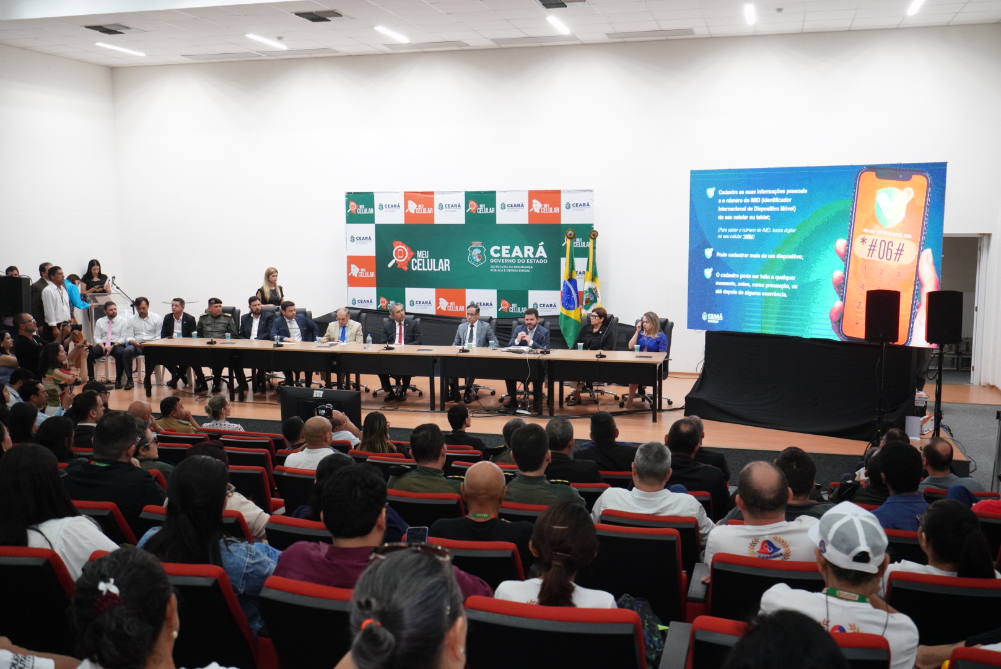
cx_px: 500
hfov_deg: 54.4
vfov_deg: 37.9
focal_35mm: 35
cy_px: 334
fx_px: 974
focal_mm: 35
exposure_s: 1/160
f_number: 5.6
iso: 5000
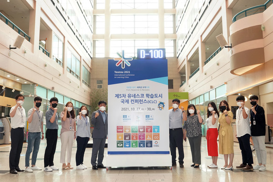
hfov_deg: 54.4
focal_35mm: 35
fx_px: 265
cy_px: 91
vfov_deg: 37.9
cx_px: 136
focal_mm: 35
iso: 4000
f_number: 8
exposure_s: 1/160
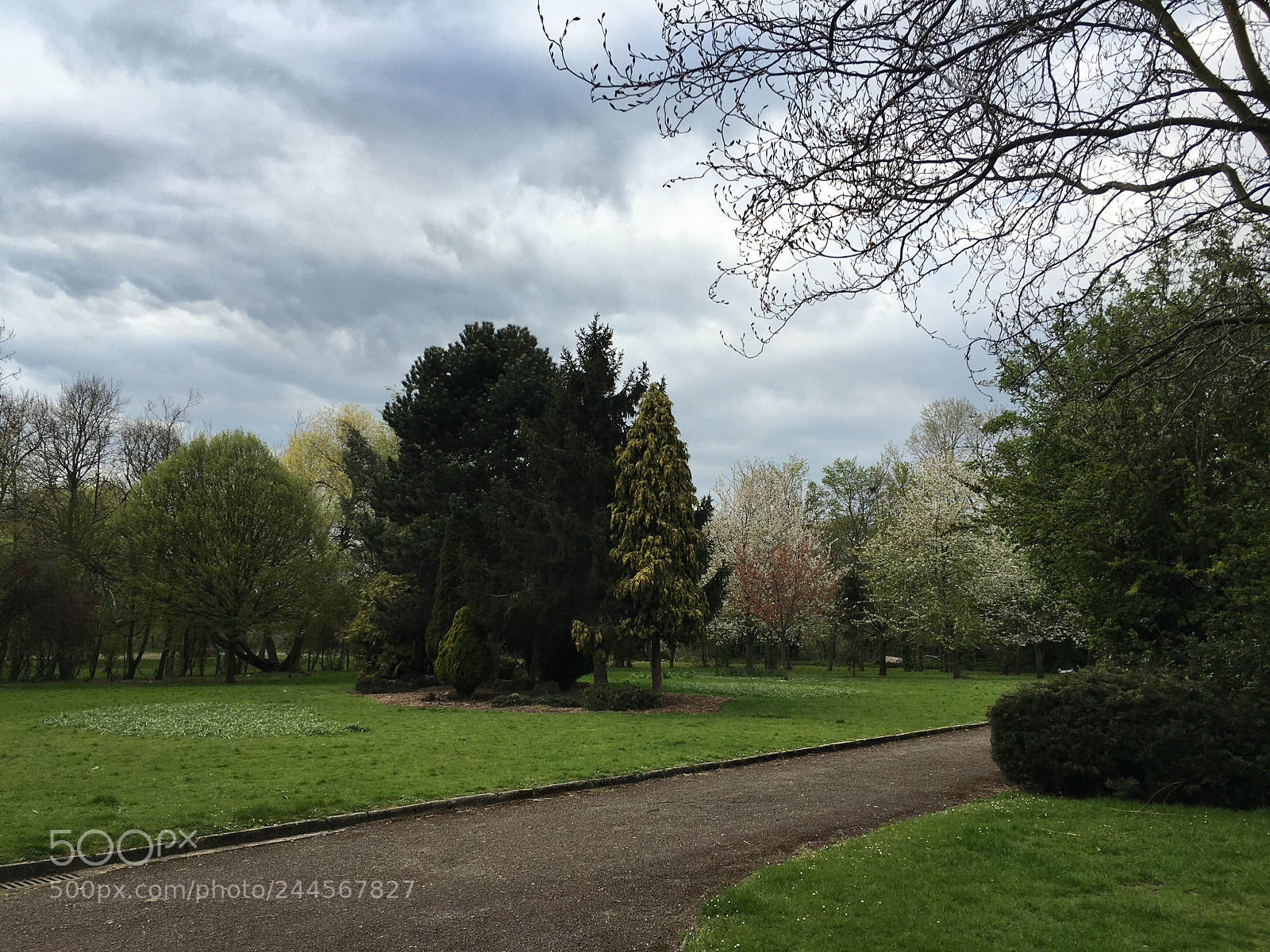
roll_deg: +0.5
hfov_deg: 61.7
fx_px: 1064
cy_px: 476
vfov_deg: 48.2
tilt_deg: +7.9
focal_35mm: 29
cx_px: 635
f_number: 2.2
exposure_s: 1/370
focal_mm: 4.15
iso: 25
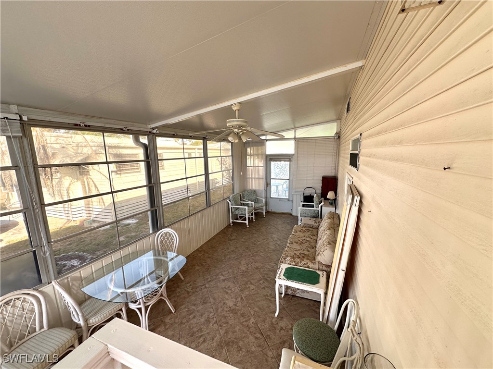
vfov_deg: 85.7
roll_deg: +0.9
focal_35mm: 14
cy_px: 184
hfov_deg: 102.1
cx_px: 246
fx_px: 199
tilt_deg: -9.2
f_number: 2.2
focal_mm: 2.22
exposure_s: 1/99
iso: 64
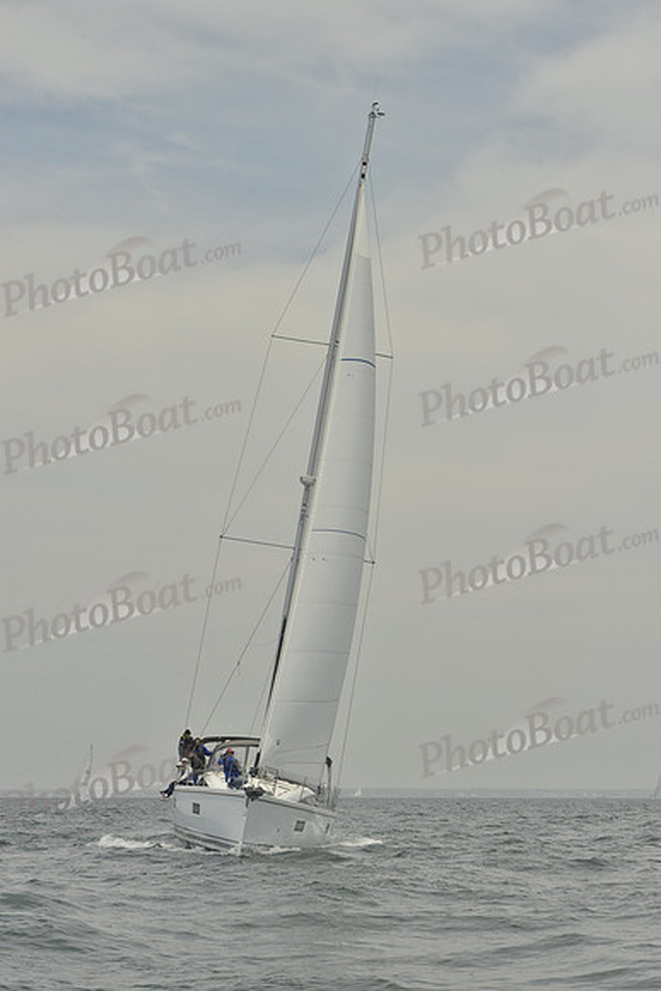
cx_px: 330
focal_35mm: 85
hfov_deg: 16.1
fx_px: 2339
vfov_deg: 23.9
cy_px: 496
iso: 560
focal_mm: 85
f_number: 14
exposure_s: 1/1250
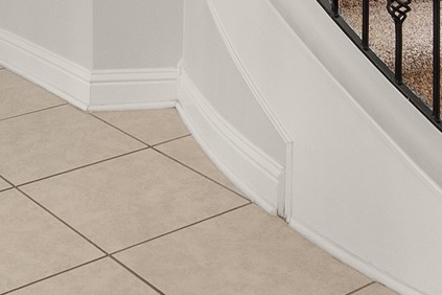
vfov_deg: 15.0
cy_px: -265
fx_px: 945
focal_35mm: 77
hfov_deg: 26.2
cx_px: 166
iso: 320
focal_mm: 10
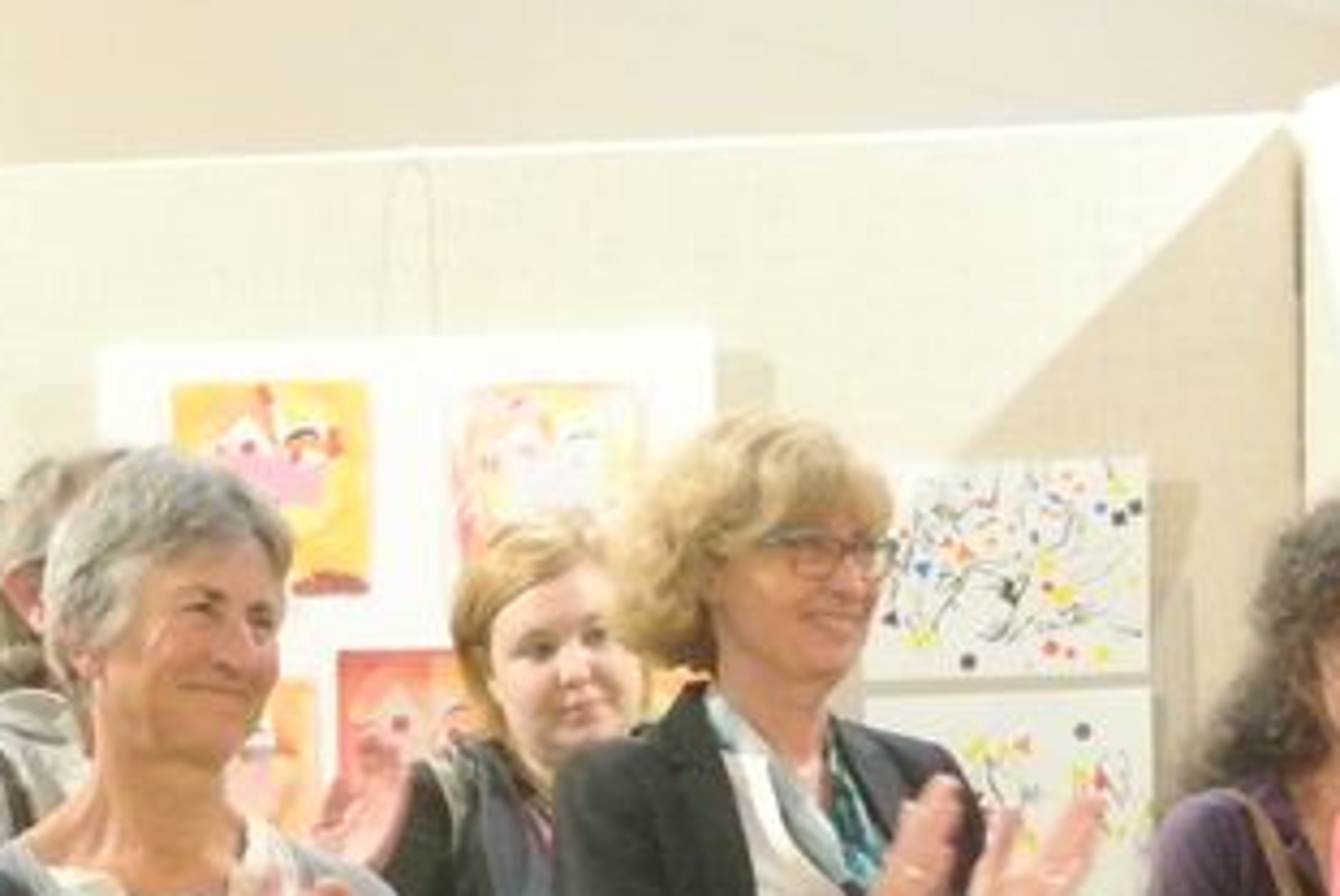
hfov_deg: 15.5
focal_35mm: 131
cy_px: 1109
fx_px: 4881
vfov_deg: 10.3
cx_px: 280
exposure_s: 1/60
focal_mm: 18.9
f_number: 6.3
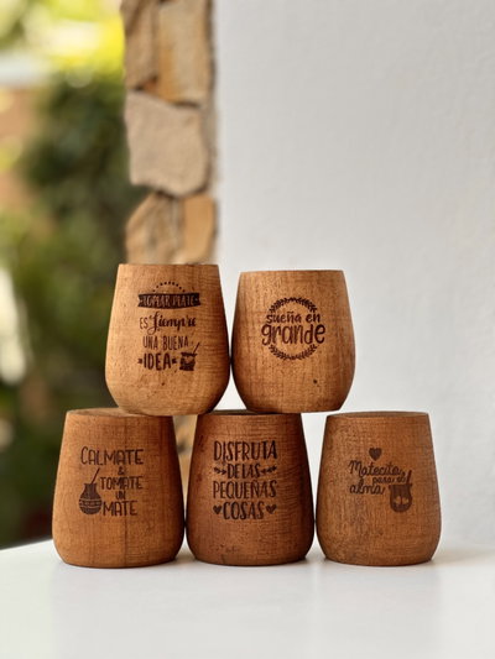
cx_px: 248
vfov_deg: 25.3
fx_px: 1468
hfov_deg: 19.1
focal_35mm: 77
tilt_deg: -1.5
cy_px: 330
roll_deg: +0.2
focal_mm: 9
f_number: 2.8
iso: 40
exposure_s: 1/121
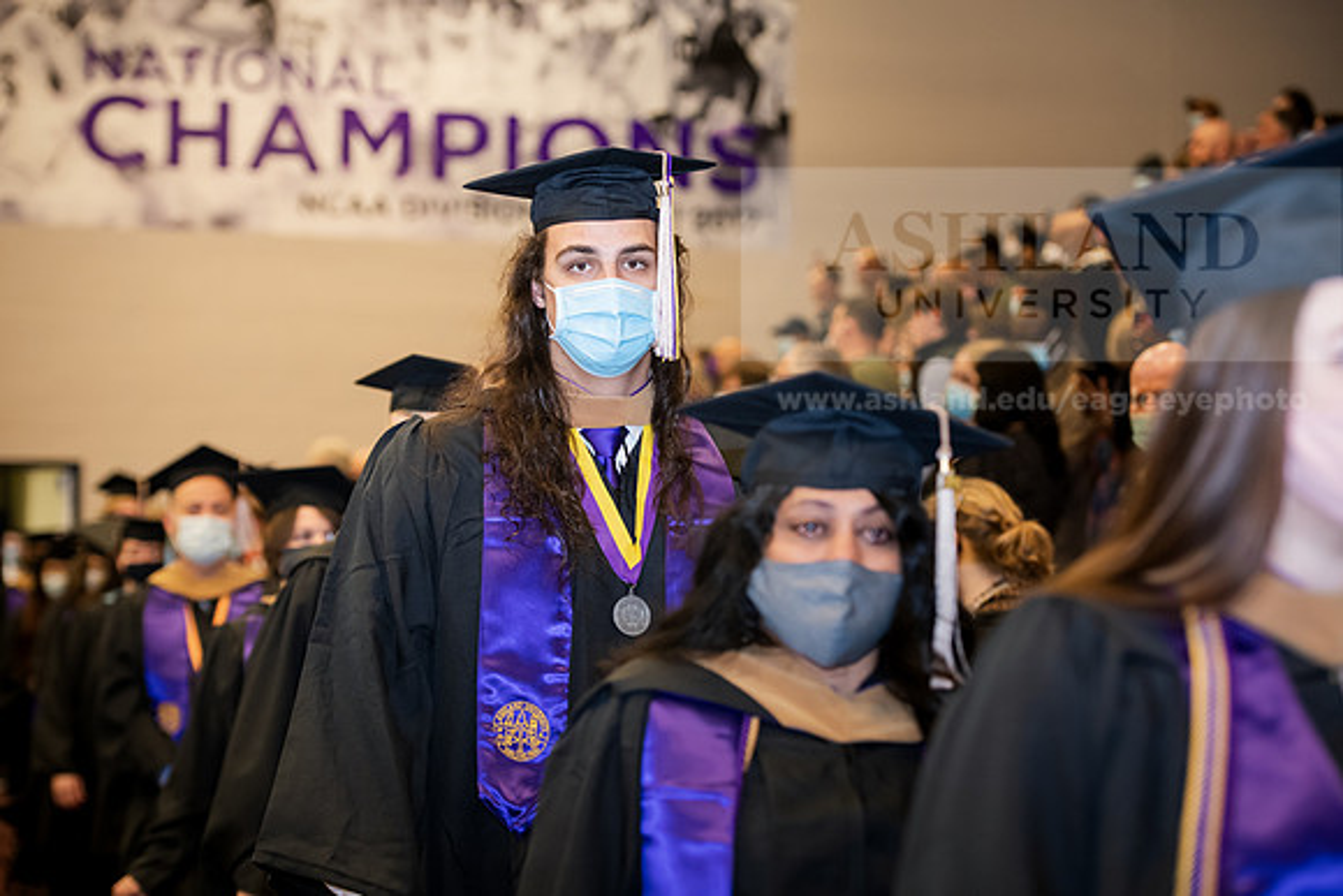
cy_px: 448
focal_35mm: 90
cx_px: 672
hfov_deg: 22.6
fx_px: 3358
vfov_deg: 15.2
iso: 2000
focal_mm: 90
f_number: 3.5
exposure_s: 1/200
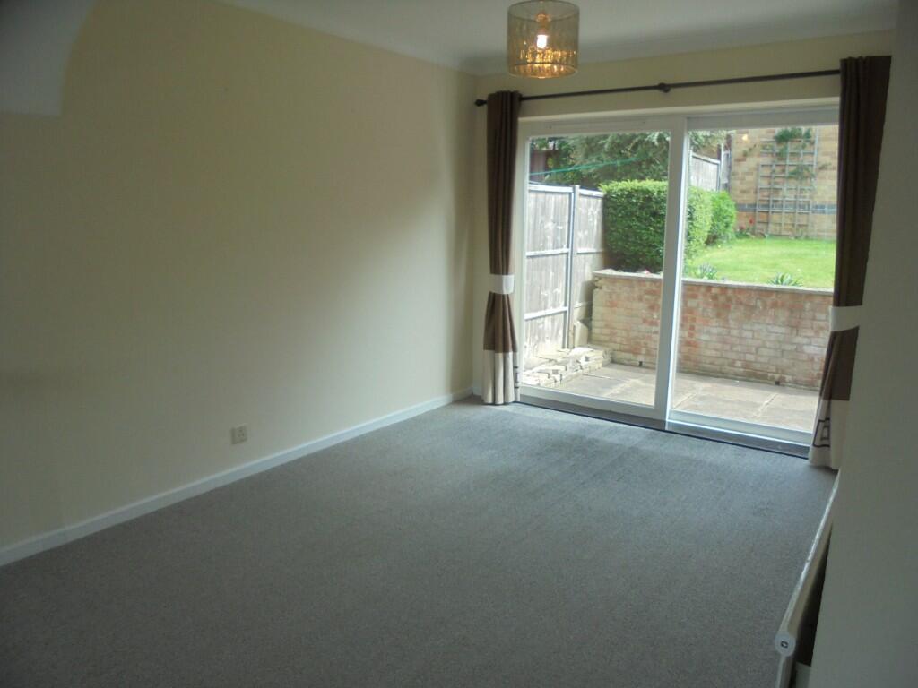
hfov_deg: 67.3
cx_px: 459
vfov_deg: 53.1
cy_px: 344
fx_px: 690
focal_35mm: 26
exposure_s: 1/125
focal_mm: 4.6
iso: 100
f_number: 3.5
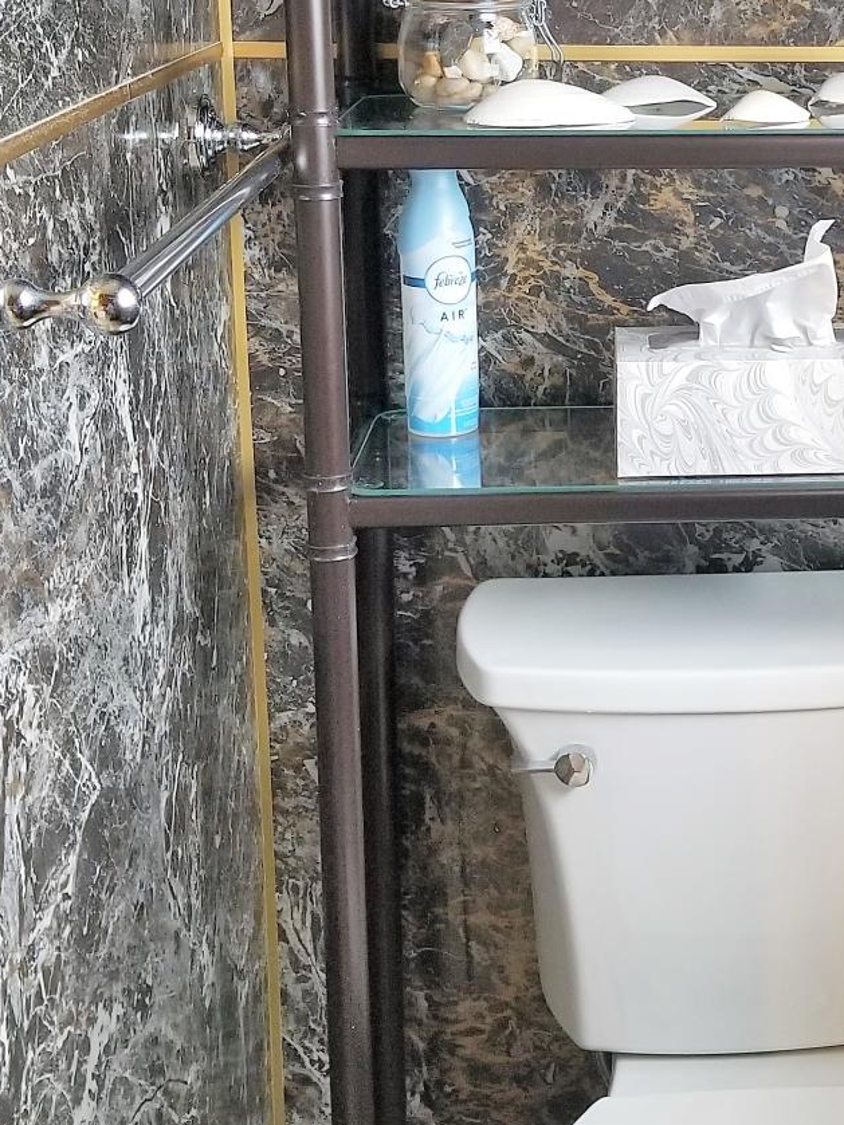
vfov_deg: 30.7
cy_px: 287
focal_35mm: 62
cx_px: 776
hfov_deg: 23.0
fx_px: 2016
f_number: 1.7
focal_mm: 4.25
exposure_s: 1/24
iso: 250
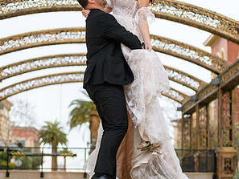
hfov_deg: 19.3
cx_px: 119
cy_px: 72
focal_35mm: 102
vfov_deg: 14.5
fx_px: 705
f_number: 2.8
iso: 400
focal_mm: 70
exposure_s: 1/3200
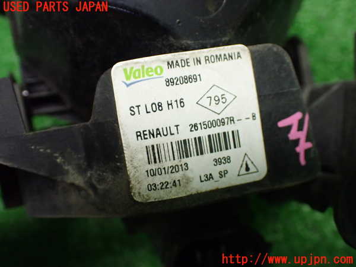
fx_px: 422
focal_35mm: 41
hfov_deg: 45.8
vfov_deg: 35.1
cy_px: 134
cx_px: 178
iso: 800
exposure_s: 1/100
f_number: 2.8
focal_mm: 7.31
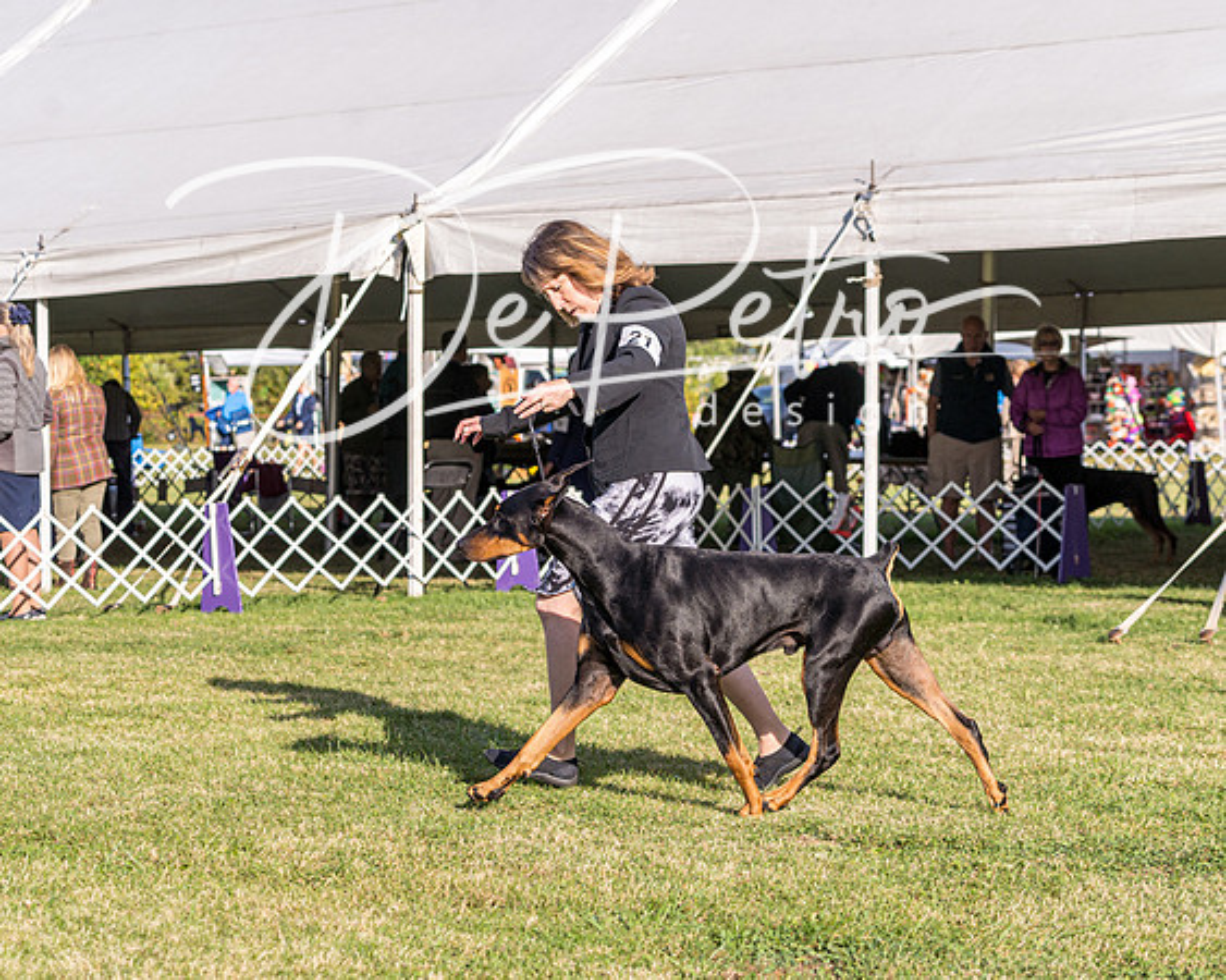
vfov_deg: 17.5
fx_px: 3186
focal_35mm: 88
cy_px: 490
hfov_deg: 21.8
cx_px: 613
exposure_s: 1/1000
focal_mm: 78
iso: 250
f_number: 5.6
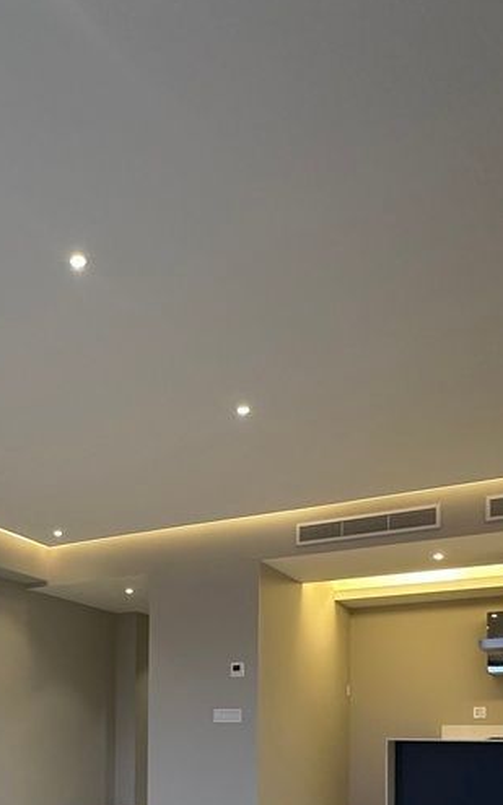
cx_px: 96
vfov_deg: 48.4
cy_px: 722
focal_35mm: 36
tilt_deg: +1.2
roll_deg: -0.7
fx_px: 790
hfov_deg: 34.2
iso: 200
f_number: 2.2
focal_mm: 2.22
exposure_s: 1/60
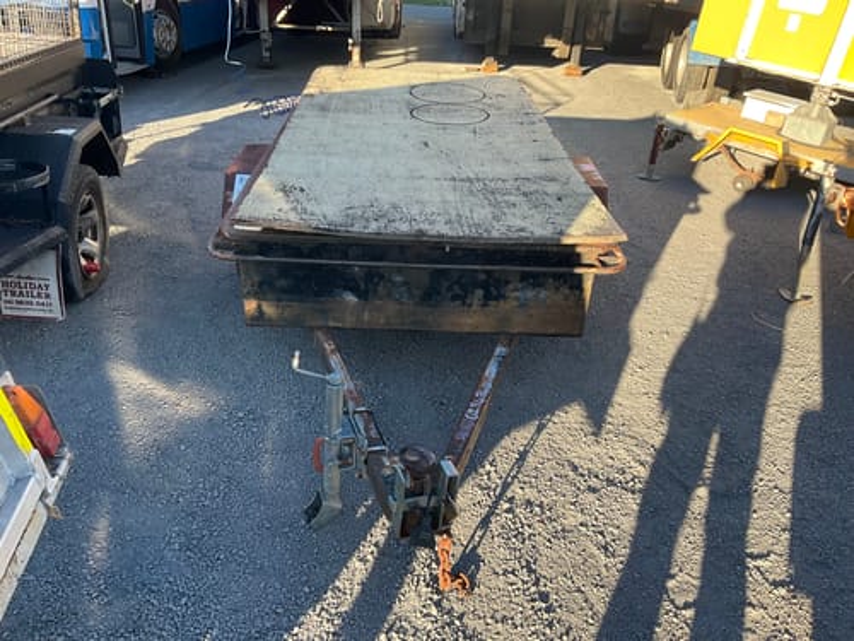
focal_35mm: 29
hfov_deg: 61.7
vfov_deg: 48.2
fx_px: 715
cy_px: 320
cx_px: 427
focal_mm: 3
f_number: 1.8
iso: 25
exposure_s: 1/292
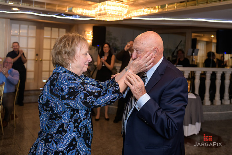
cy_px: 57
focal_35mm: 37
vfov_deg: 35.9
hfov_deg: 51.9
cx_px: 134
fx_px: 237
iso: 800
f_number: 3.2
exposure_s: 1/125
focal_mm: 29
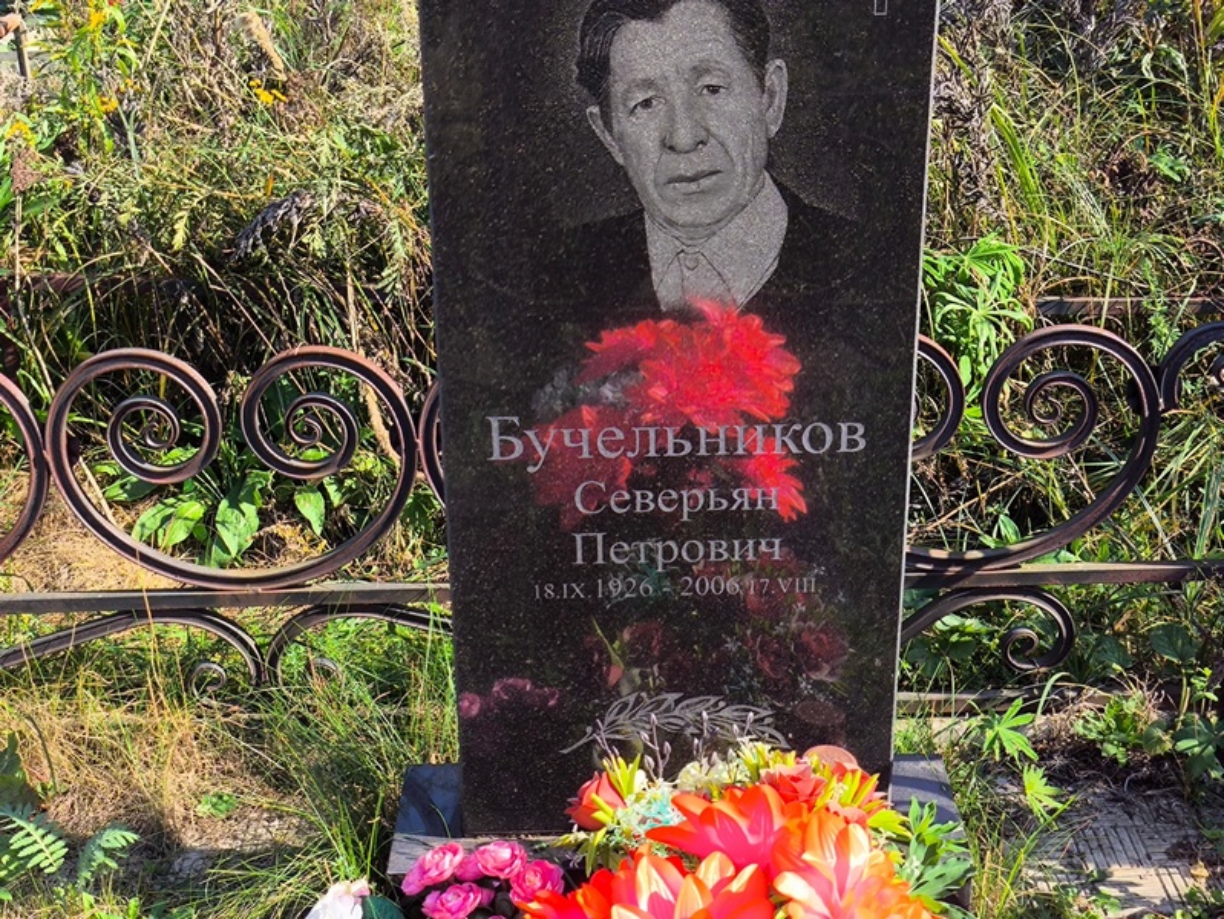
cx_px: 612
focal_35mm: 50
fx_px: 1769
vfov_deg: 29.1
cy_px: 460
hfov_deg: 38.2
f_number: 1.7
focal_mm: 4.71
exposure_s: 1/877
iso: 50
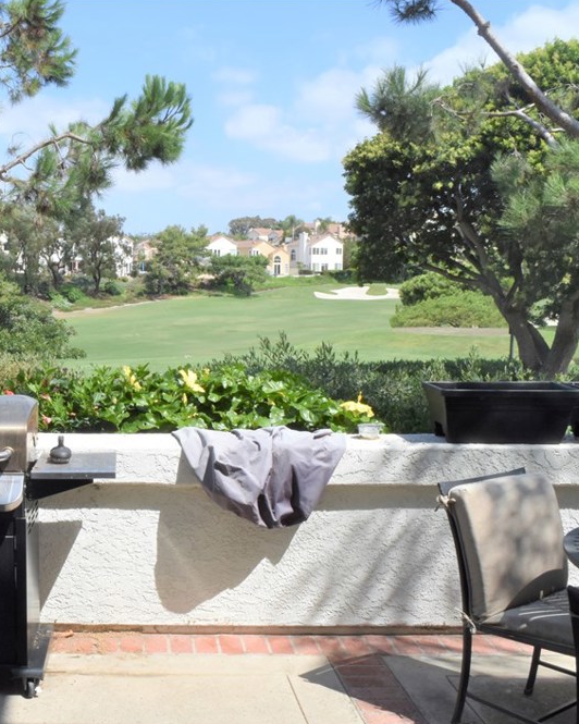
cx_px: 56
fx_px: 835
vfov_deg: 46.8
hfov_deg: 35.9
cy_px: 367
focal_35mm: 39
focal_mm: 18
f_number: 22
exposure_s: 1/200
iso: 500
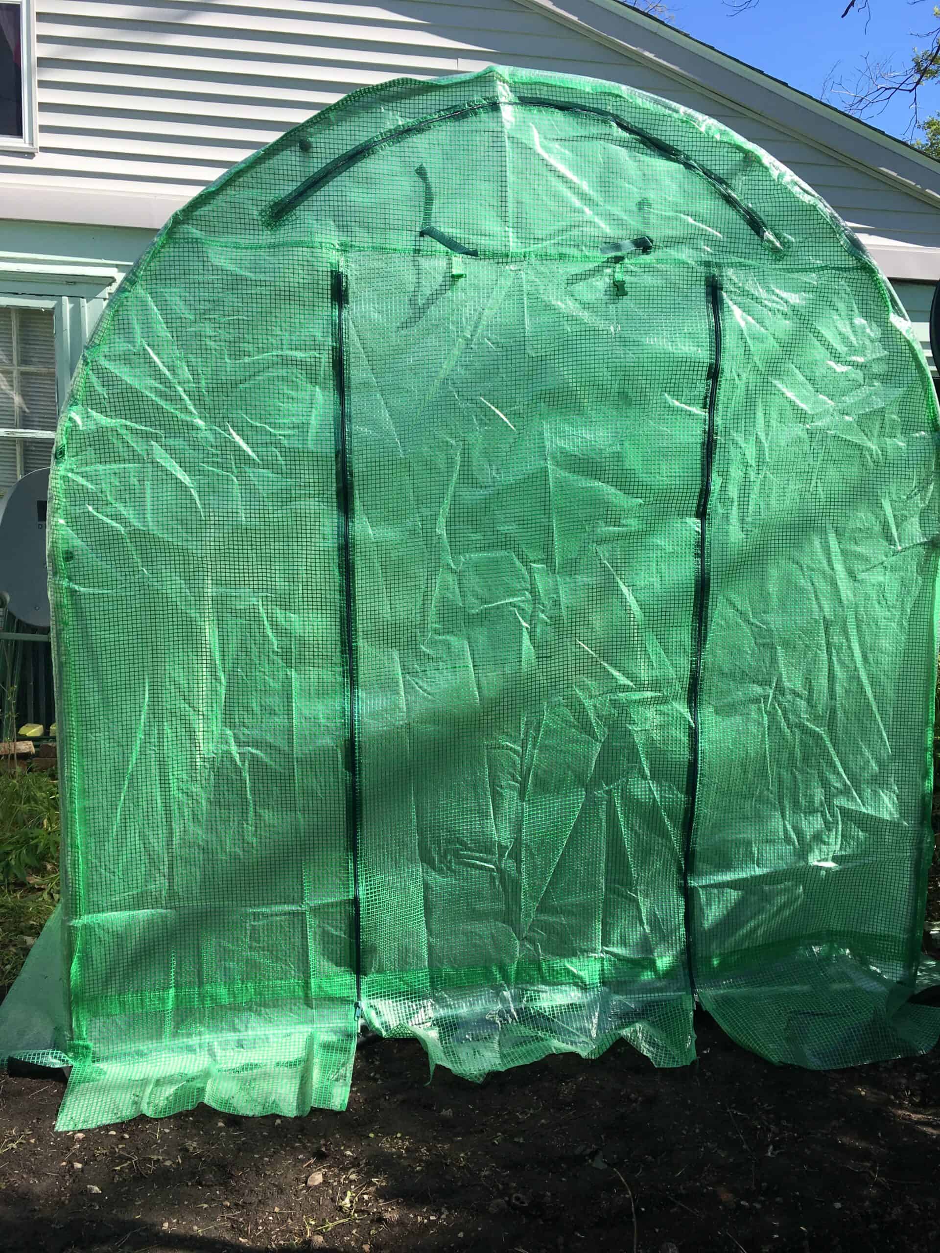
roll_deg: -2.8
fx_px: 1050
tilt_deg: -9.1
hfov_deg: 48.2
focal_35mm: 29
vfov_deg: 61.7
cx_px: 470
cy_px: 626
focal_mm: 4.15
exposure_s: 1/855
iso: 25
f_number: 2.2
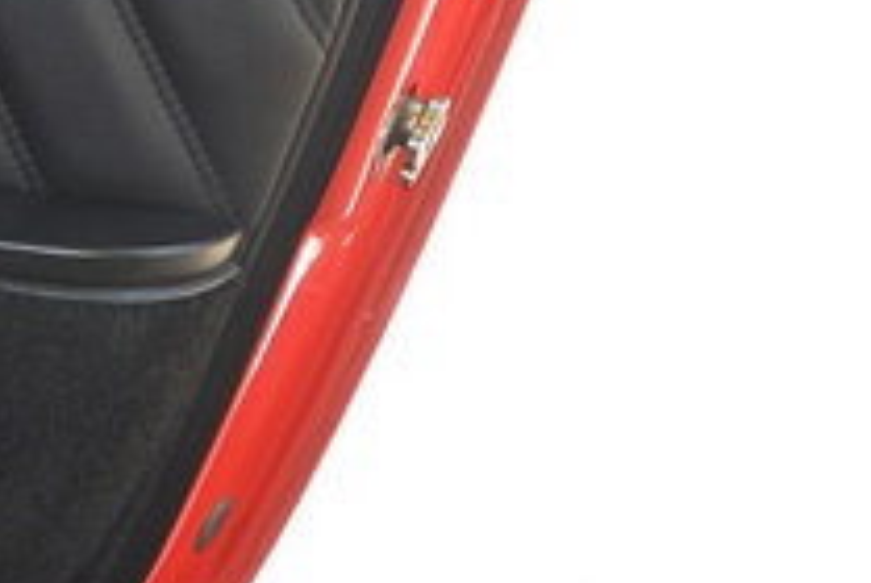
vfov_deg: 6.9
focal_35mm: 198
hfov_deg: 9.8
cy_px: -129
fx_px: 4797
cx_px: -688
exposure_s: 1/60
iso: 200
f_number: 5
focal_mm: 20.3
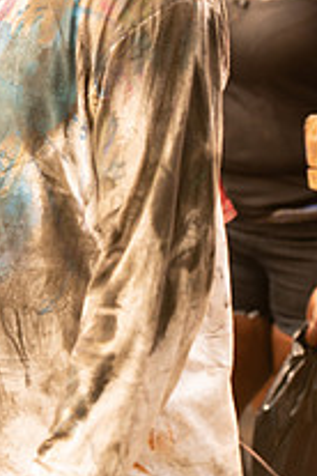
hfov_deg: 5.7
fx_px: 3157
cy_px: -14
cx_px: -1
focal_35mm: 239
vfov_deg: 8.6
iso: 800
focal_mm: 110
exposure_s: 1/160
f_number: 5.6
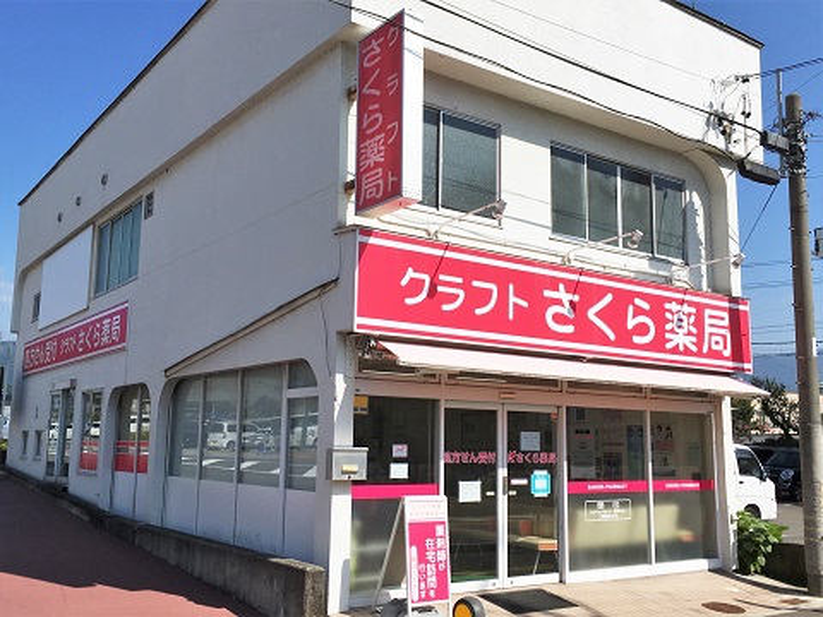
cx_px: 412
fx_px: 689
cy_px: 308
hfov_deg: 61.7
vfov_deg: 48.2
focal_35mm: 29
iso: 25
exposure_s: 1/3077
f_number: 2.2
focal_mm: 4.15
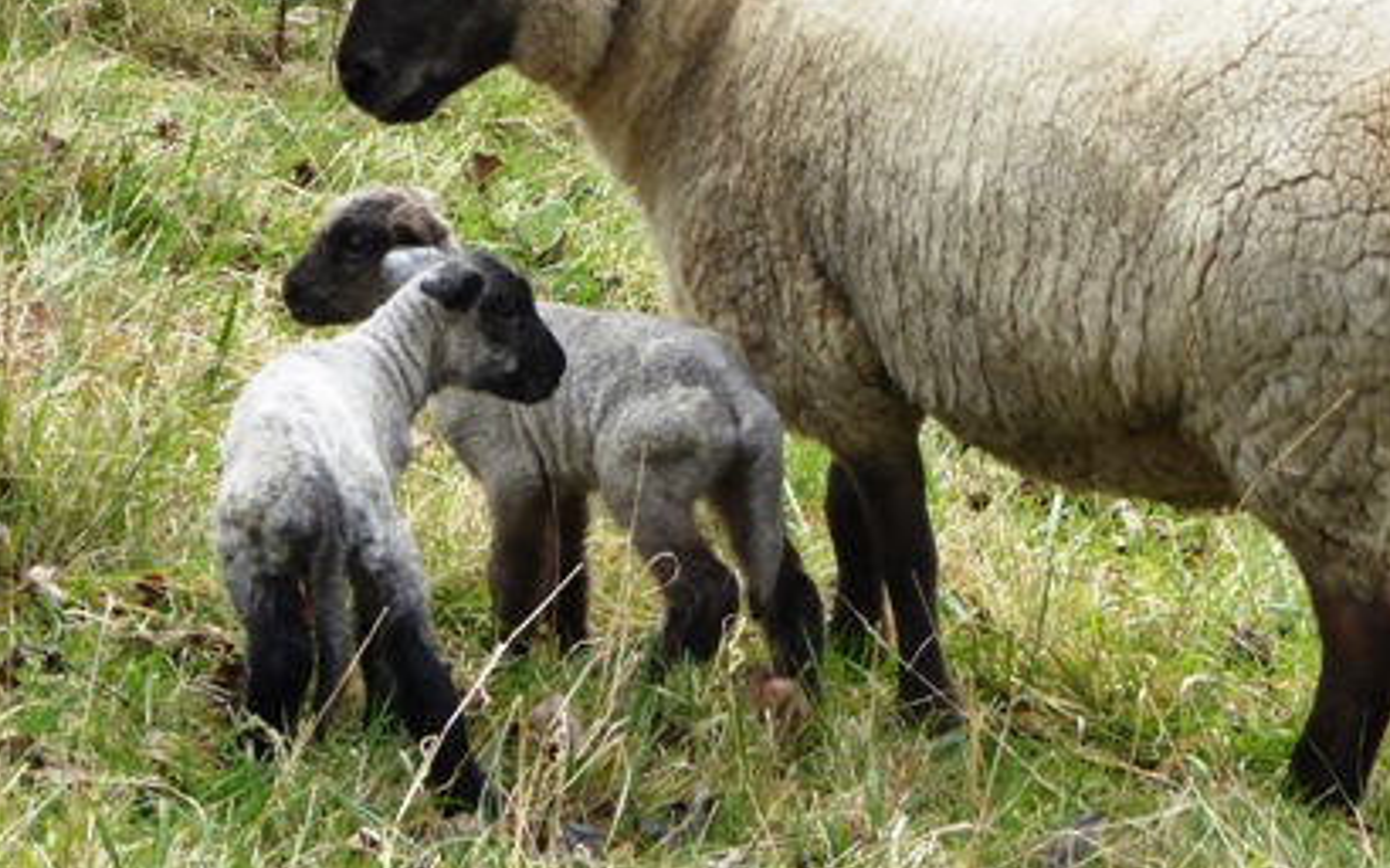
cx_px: 858
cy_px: 146
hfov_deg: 8.5
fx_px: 9392
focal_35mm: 248
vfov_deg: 5.3
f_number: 5.3
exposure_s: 1/125
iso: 250
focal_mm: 24.2
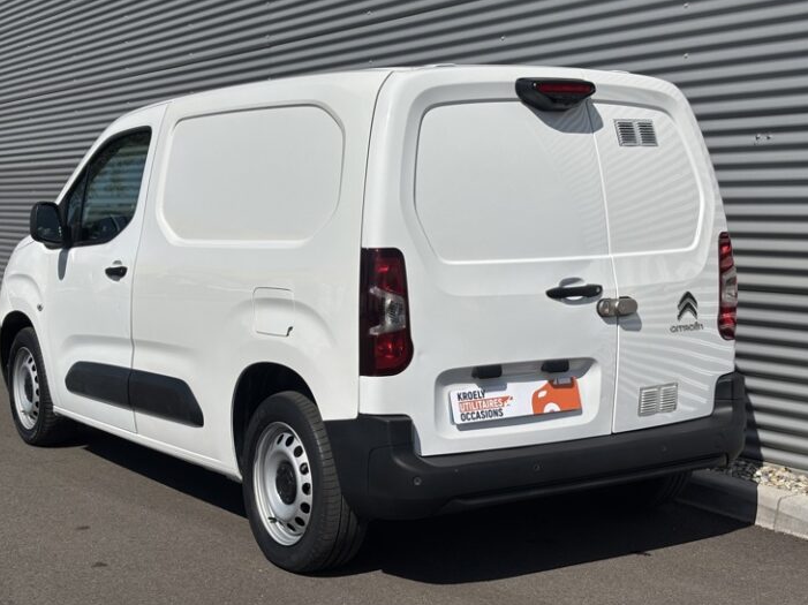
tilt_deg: -6.3
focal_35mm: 57
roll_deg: +0.2
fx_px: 1330
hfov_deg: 33.8
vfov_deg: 25.6
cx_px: 369
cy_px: 320
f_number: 1.6
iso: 32
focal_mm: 5.96
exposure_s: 1/7692
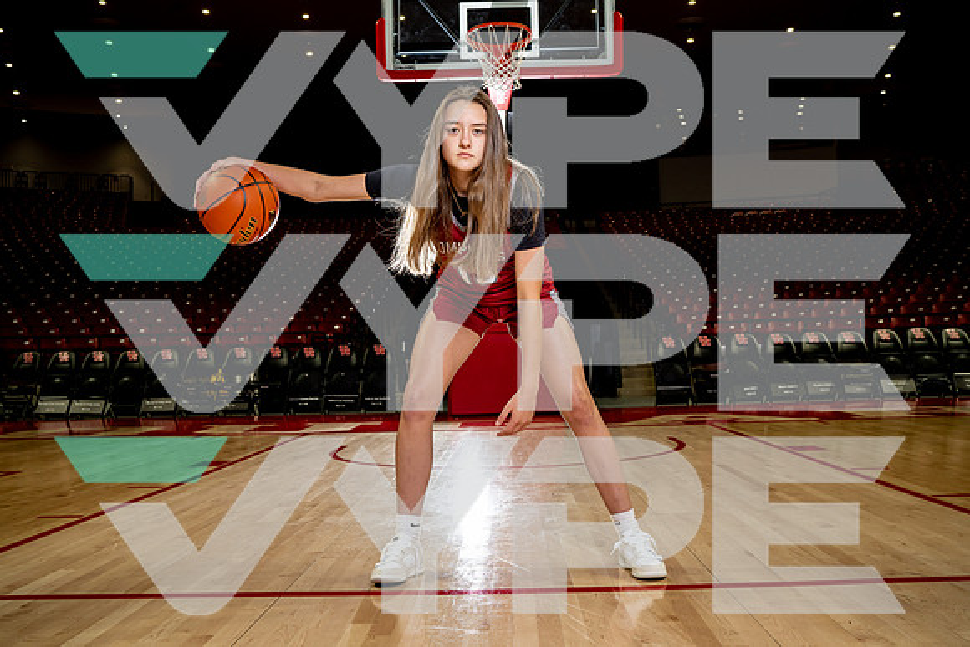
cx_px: 485
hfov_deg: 54.4
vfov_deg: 37.9
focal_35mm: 35
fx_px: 943
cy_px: 324
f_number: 6.3
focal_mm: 35
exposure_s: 1/250
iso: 320
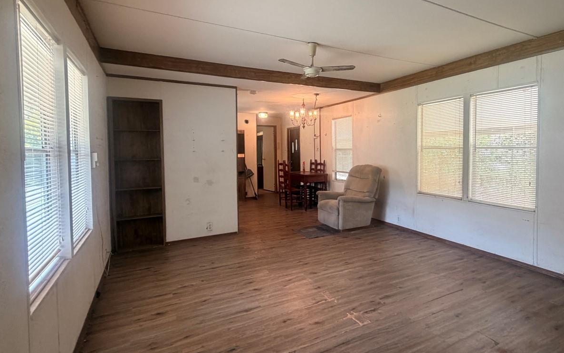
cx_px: 324
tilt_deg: -1.1
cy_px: 160
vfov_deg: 59.6
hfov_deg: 84.5
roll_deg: +1.1
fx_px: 307
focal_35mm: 20
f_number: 2.2
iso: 250
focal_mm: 2.22
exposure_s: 1/120
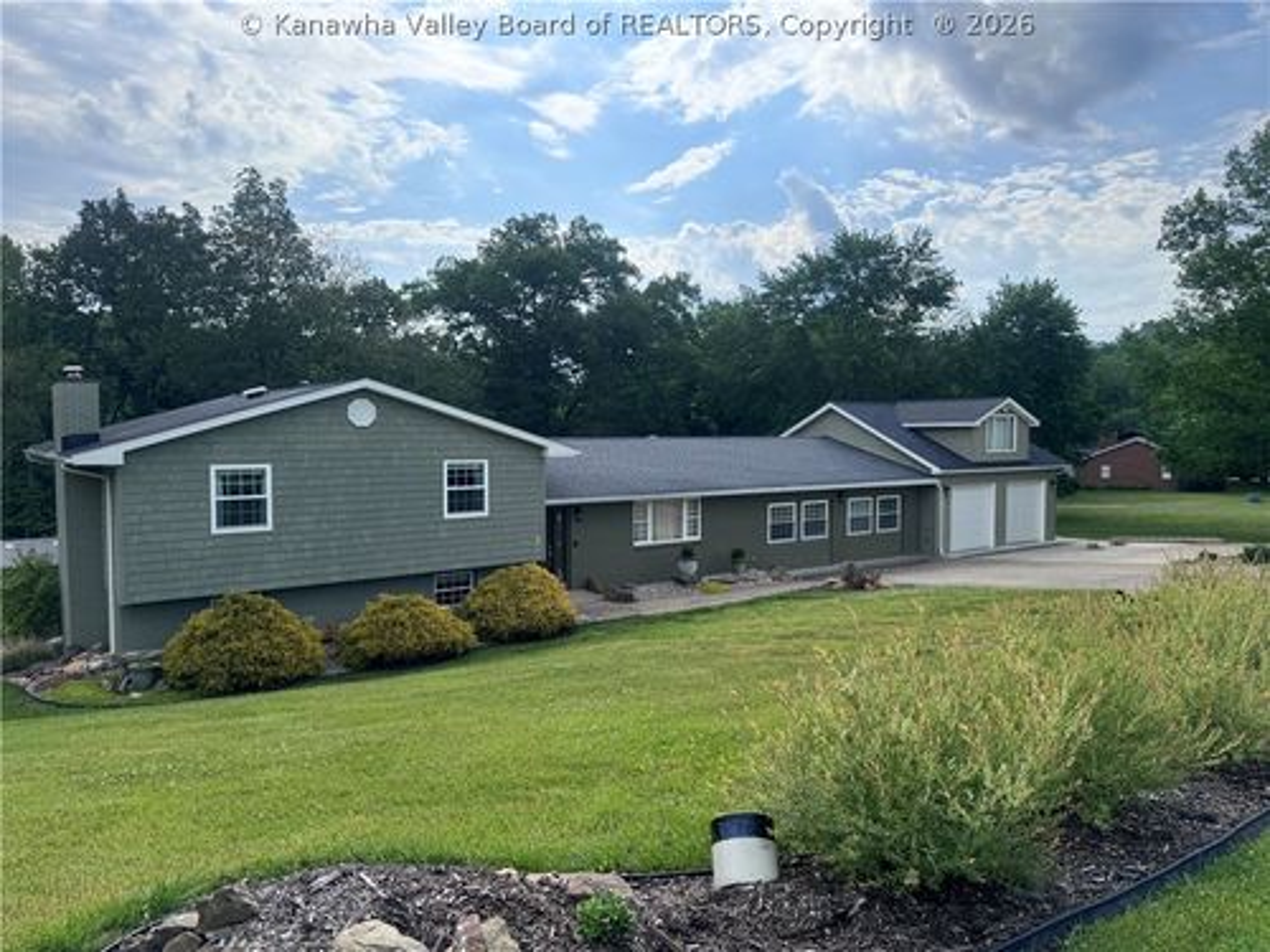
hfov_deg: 71.6
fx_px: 881
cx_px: 635
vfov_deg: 56.8
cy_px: 476
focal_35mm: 24
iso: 80
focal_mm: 6.76
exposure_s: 1/5348
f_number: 1.78
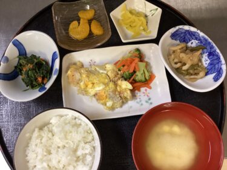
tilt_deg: -76.8
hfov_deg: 58.4
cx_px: 114
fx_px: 203
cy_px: 85
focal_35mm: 31
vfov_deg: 45.4
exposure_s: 1/50
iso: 200
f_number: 2.4
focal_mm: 3.3
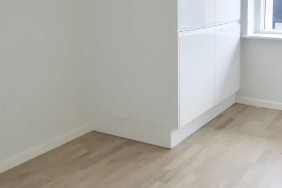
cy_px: 49
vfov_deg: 30.7
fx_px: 337
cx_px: 205
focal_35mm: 43
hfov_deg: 44.2
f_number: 8
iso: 800
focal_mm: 10
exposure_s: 1/60
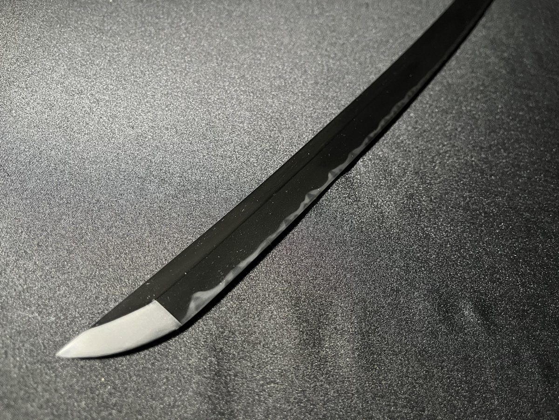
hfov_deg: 67.3
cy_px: 210
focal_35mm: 26
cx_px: 280
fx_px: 420
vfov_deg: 53.1
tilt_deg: -48.4
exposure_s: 1/32
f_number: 1.6
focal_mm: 5.1
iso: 640
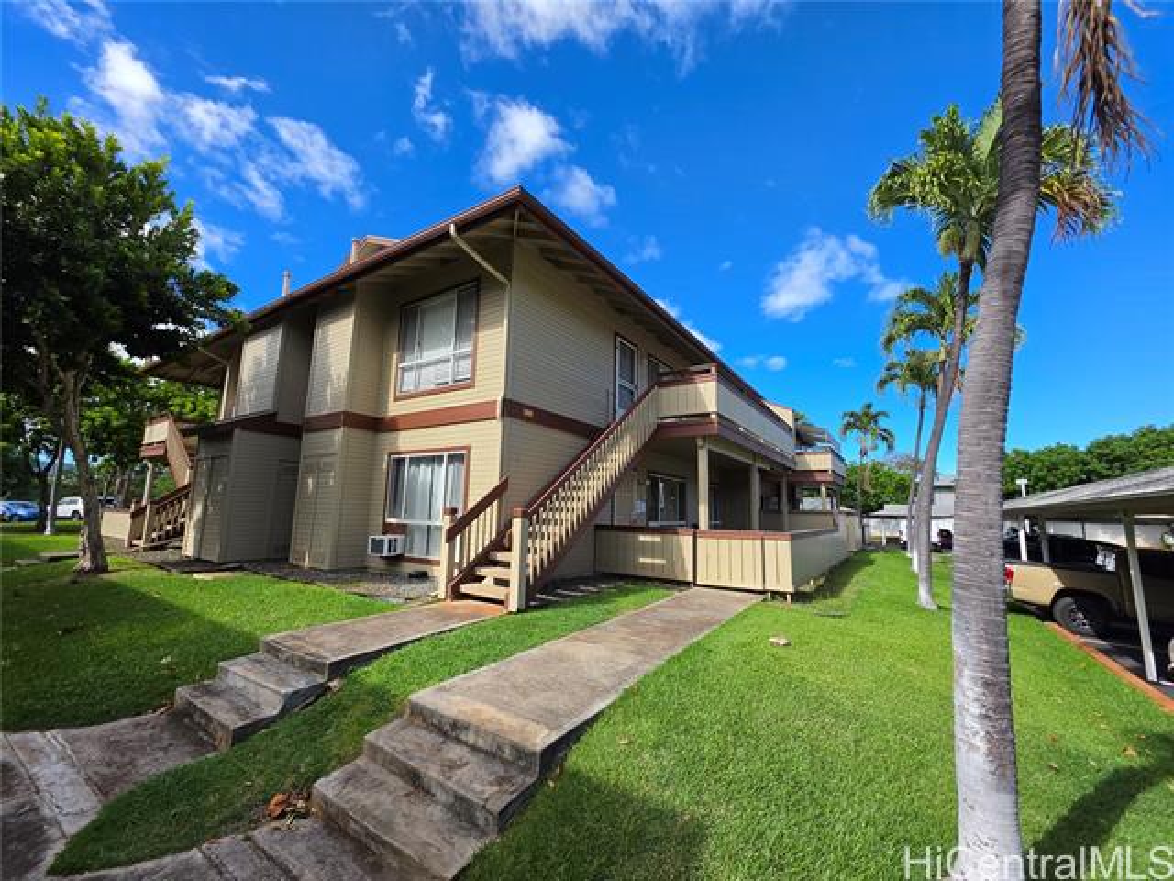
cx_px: 587
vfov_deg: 89.9
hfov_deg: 106.2
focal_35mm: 13
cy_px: 440
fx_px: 441
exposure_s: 1/1011
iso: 32
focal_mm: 2.2
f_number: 1.9
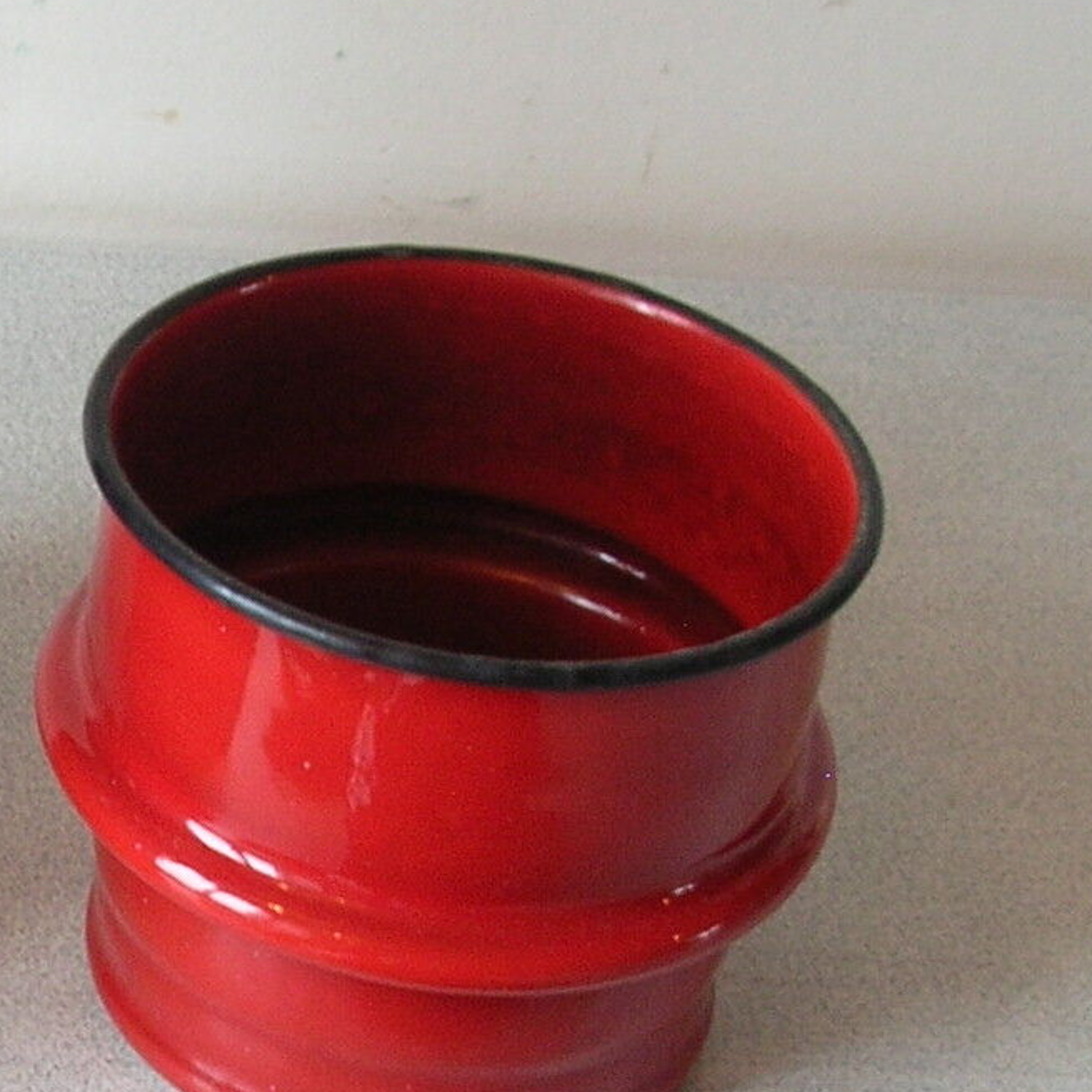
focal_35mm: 108
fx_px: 3855
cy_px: 754
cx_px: -185
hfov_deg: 15.6
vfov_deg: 16.1
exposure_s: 1/5.7
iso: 60
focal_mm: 5.8
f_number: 2.8
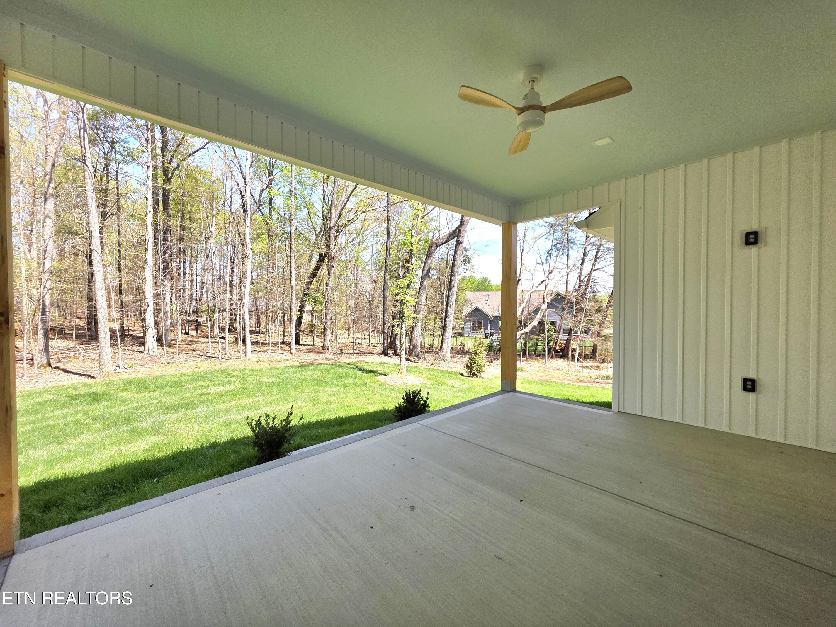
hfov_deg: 106.2
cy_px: 314
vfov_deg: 89.9
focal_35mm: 13
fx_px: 314
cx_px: 418
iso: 40
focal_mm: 2.2
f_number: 1.9
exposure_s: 1/769
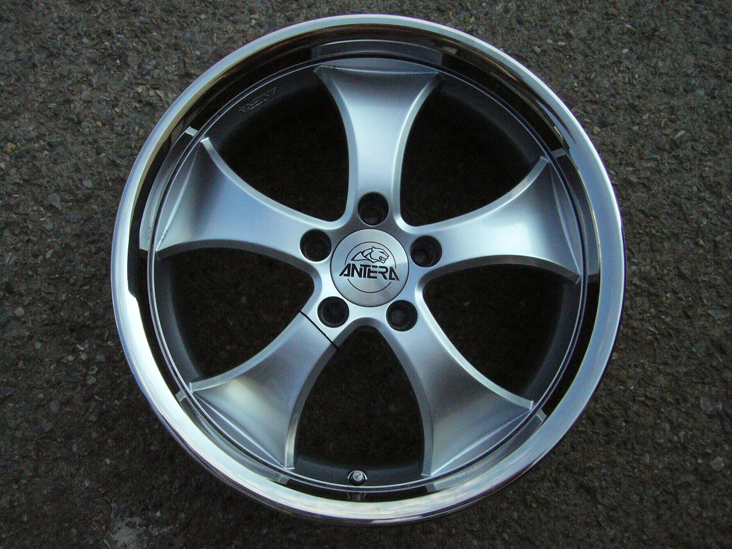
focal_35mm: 36
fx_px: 761
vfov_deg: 39.7
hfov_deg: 51.4
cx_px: 364
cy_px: 268
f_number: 5.6
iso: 400
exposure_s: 1/800
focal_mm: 5.8
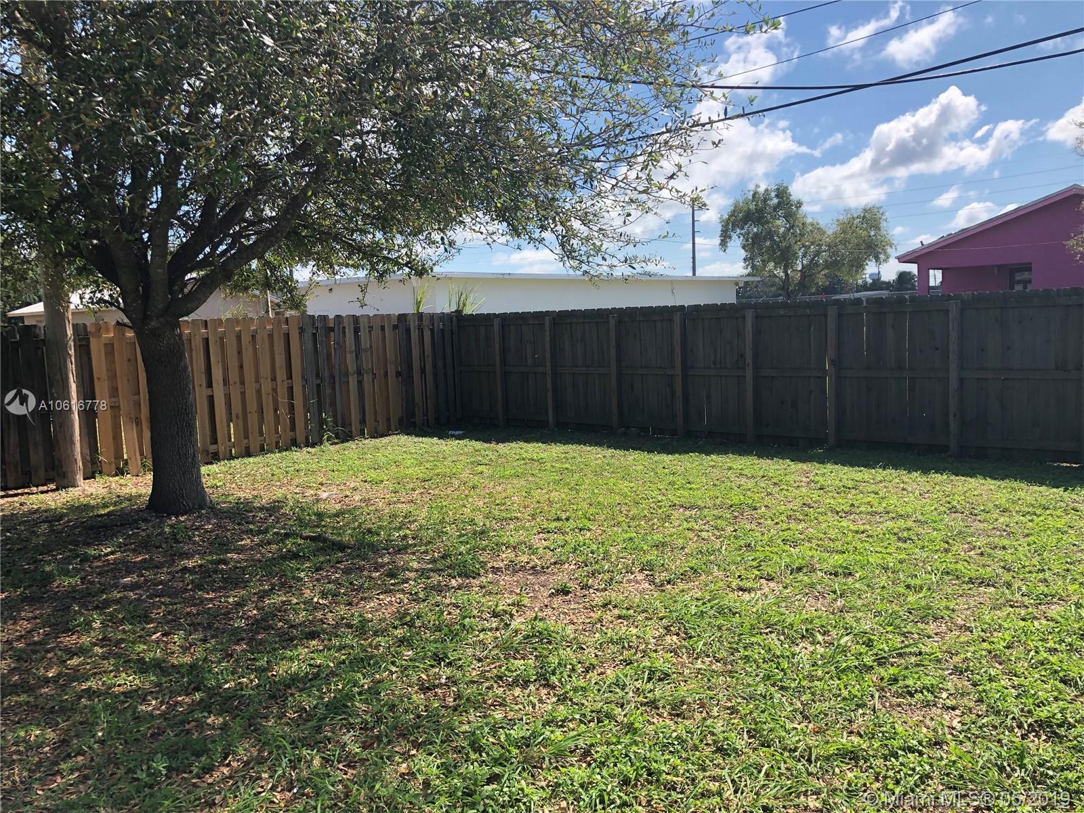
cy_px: 406
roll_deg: +1.9
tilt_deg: -4.2
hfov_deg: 63.4
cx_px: 542
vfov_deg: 49.7
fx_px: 877
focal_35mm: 28
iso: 20
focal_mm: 3.99
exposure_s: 1/1567
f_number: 1.8
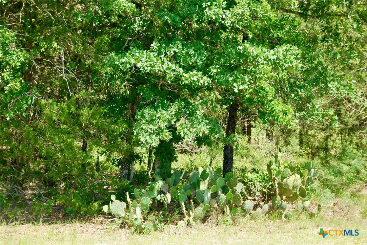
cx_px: 184
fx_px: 995
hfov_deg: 20.9
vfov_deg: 14.1
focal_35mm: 98
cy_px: 122
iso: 200
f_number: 5.3
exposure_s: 1/320
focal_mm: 65
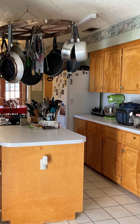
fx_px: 256
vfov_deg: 47.2
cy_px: 111
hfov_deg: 29.9
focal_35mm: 42
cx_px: 30
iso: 200
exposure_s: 1/60
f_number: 1.8
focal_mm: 3
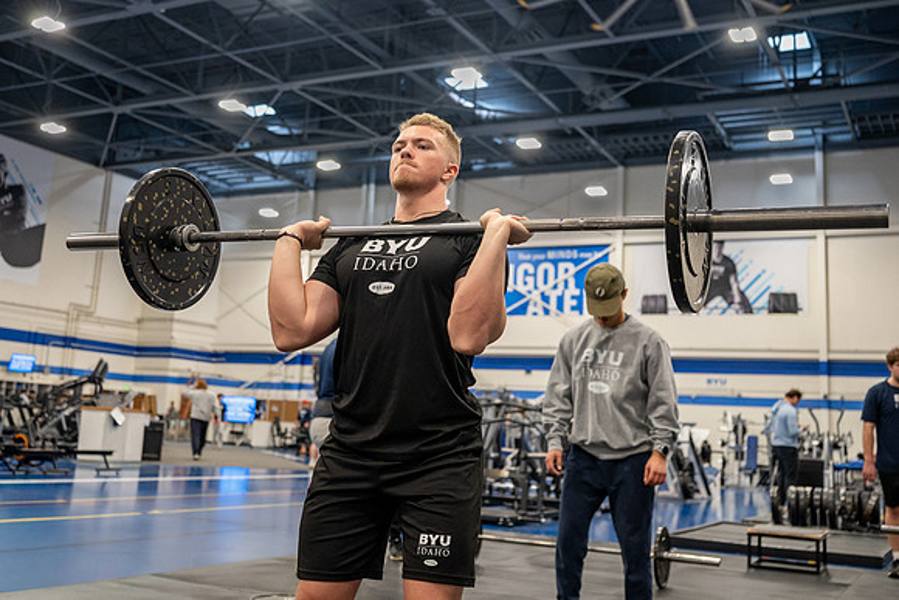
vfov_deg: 33.7
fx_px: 986
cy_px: 226
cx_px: 442
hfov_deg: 49.0
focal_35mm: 39
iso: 1000
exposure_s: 1/80
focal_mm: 31
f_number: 2.8
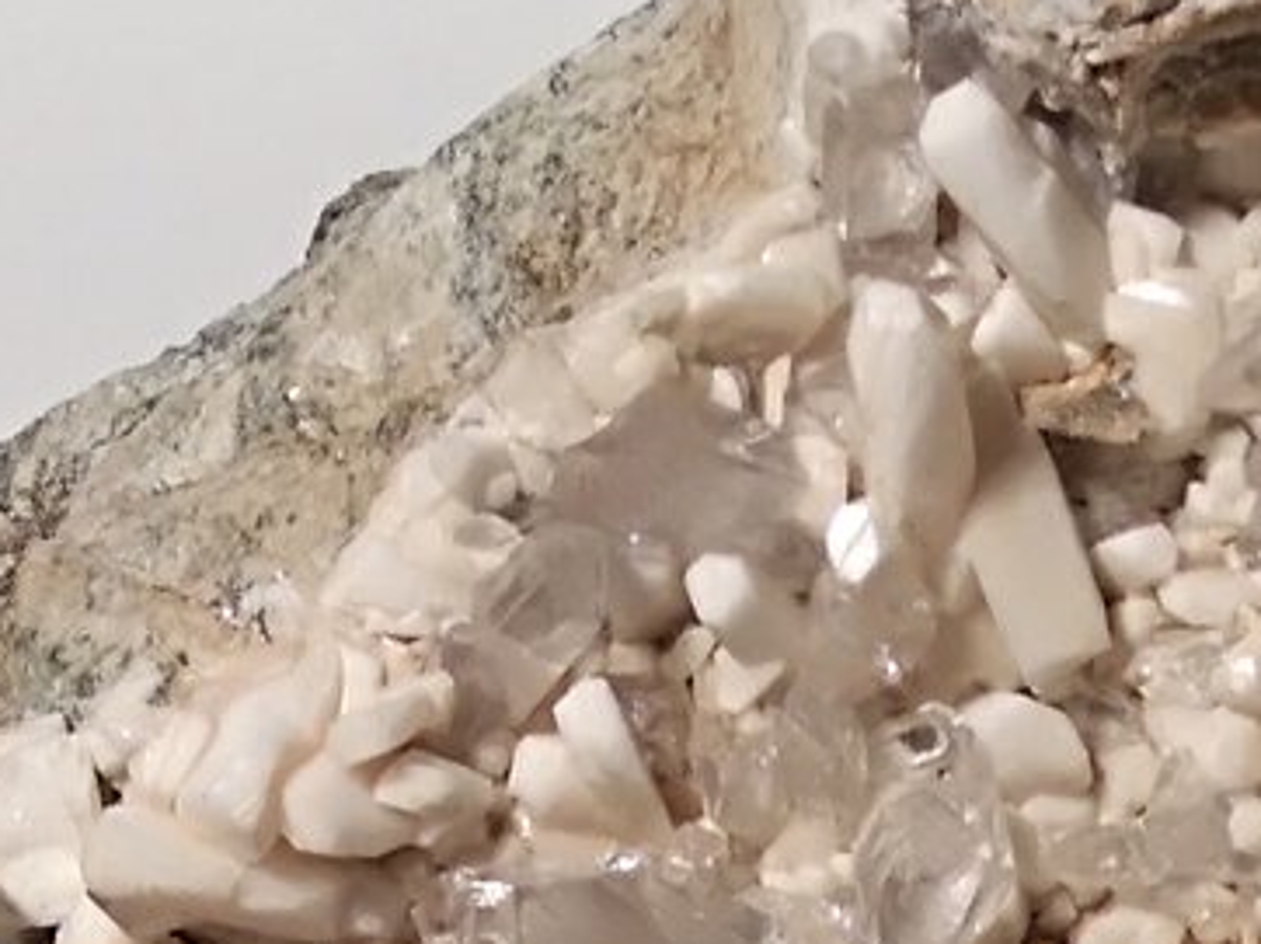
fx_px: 4186
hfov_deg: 16.5
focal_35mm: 115
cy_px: 1801
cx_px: 1484
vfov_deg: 11.7
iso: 100
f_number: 2
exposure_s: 1/125
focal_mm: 3.54
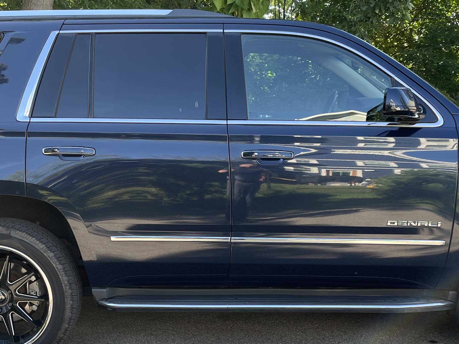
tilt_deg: -12.9
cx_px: 227
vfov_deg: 25.3
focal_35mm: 57
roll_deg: -0.8
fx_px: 756
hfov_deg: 33.8
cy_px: 266
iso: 32
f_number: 1.6
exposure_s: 1/180
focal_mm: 4.2
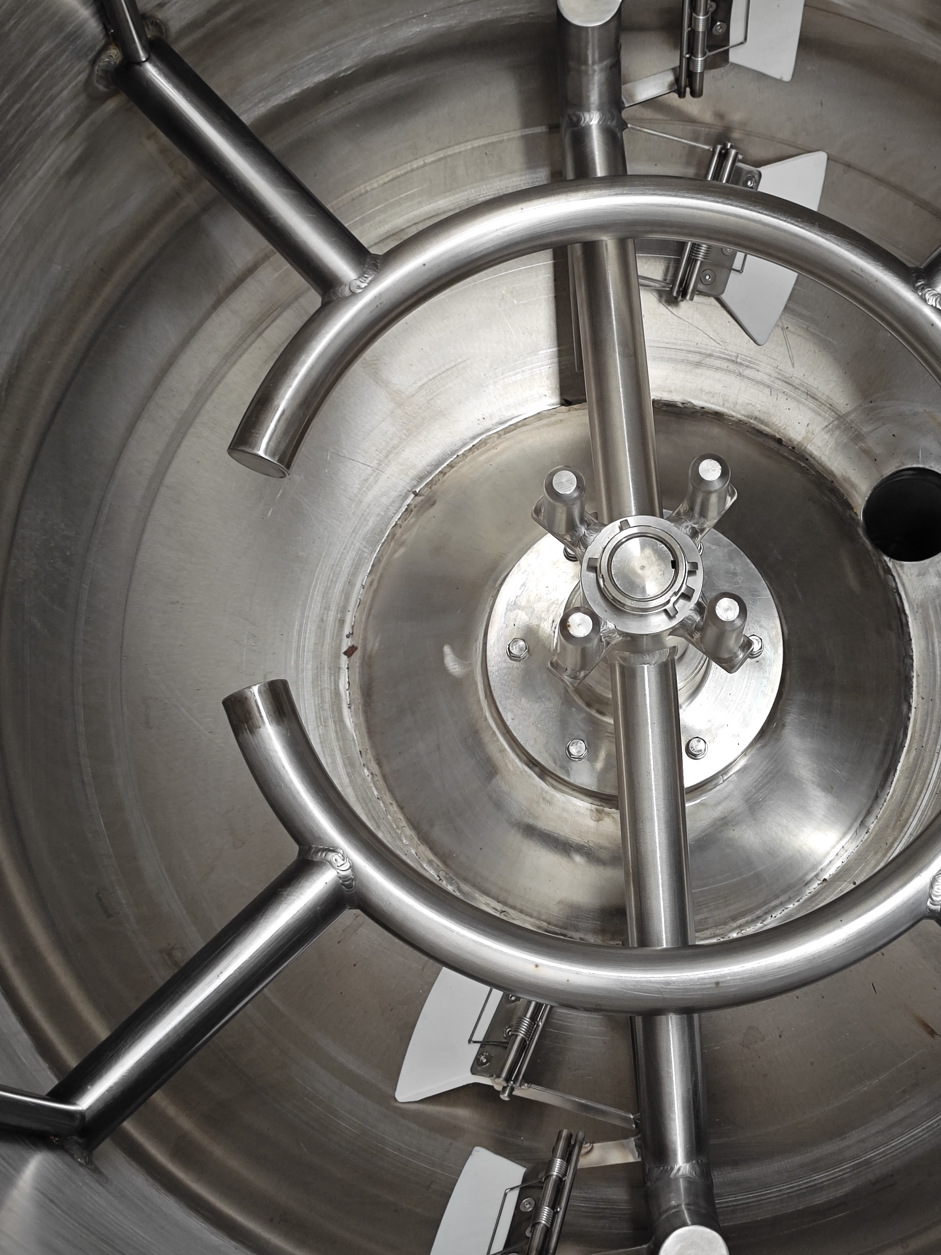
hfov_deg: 20.6
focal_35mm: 71
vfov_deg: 27.4
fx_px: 2574
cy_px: 555
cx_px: 647
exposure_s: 1/68.4
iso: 400
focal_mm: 8.7
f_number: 1.9
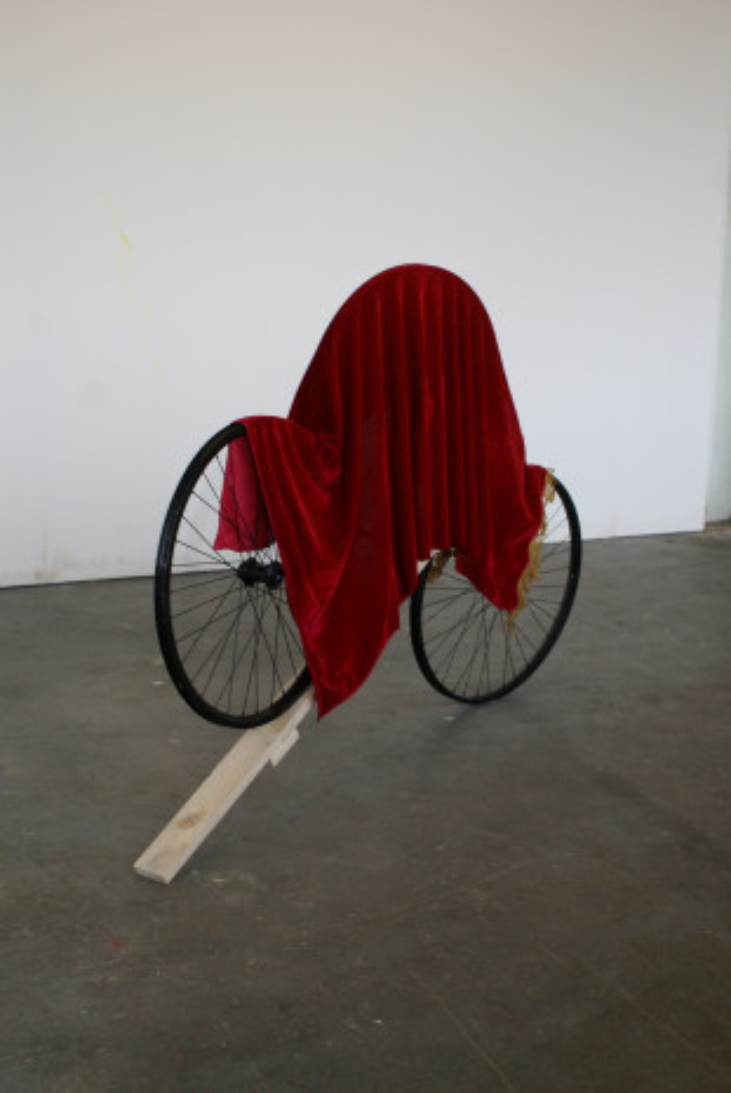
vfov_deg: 37.8
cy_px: 546
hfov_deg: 25.8
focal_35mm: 52
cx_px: 366
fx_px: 1595
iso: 400
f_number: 5.6
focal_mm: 35
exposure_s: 1/80
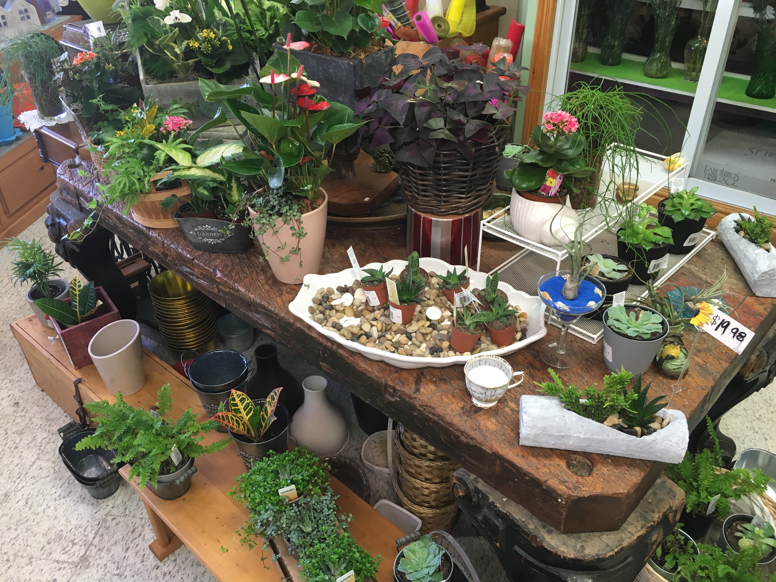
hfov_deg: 61.7
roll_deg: +1.6
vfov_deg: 48.2
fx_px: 650
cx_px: 388
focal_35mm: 29
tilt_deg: -34.8
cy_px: 291
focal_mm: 4.15
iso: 64
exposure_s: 1/30
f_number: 2.2
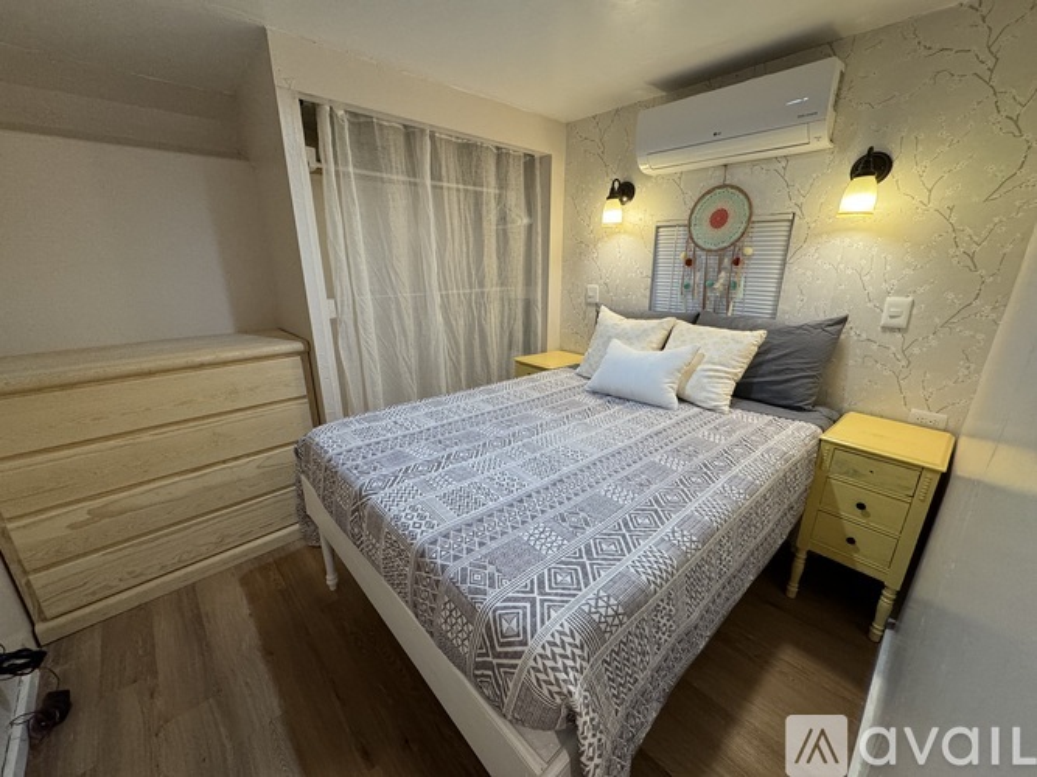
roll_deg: +0.5
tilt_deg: -18.6
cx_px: 518
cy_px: 388
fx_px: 419
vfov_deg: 85.7
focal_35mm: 14
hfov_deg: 102.1
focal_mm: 2.22
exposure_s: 1/120
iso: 250
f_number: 2.2
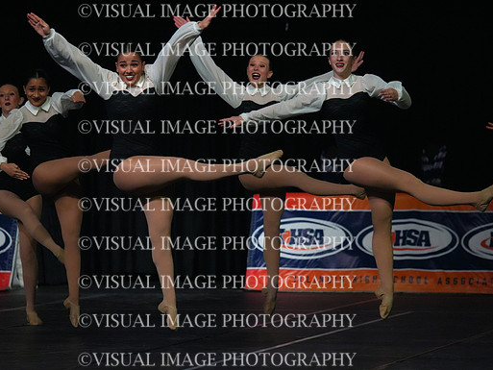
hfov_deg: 7.3
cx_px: 217
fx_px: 3875
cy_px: 185
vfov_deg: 5.5
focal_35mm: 272
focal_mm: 250
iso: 12800
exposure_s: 1/1000
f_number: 5
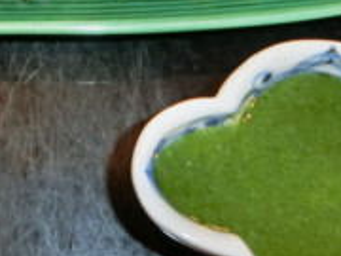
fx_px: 591
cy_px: -23
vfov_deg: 23.0
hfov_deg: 29.9
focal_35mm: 60
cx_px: -2
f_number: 3
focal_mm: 4.24
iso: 160
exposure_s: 1/15
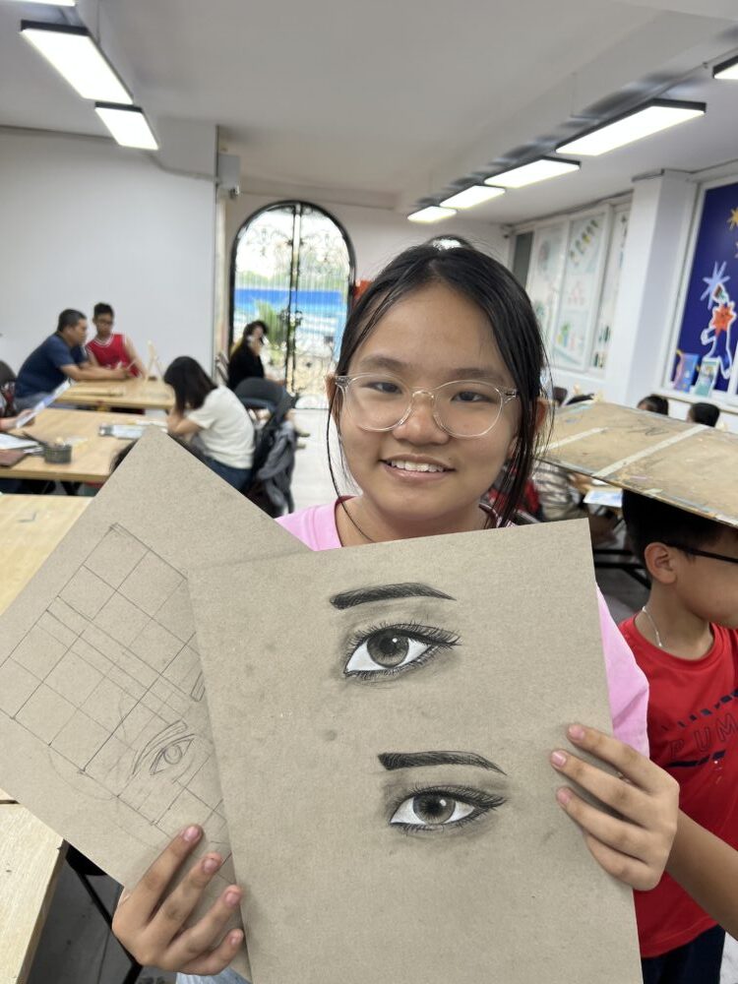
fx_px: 739
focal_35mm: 26
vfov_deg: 67.3
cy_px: 492
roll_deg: -4.3
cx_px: 369
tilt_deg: -13.8
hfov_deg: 53.1
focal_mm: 5.7
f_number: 1.5
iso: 40
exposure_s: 1/100
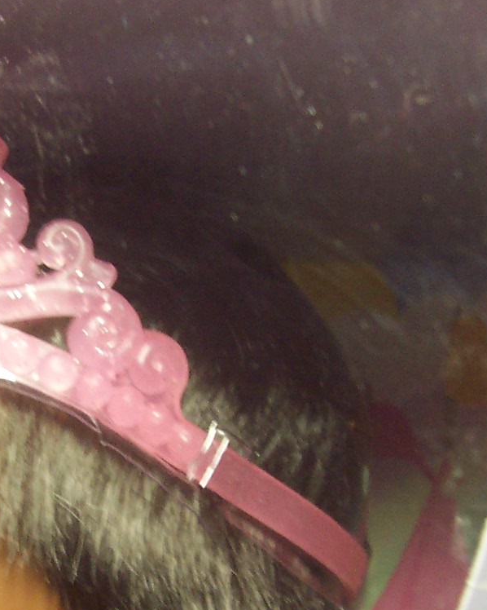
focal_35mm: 80
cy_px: 422
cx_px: 79
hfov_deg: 18.9
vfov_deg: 23.7
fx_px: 1442
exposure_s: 1/20
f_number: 2.8
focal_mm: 5.6
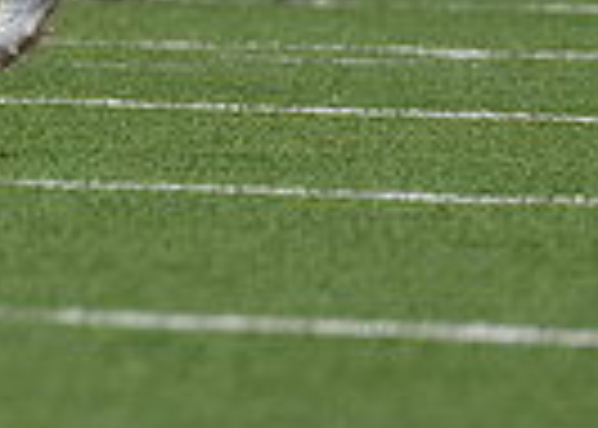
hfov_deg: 1.8
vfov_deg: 1.3
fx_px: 19141
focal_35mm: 1127
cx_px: -350
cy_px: -373
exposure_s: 1/1250
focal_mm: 200
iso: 320
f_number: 2.8
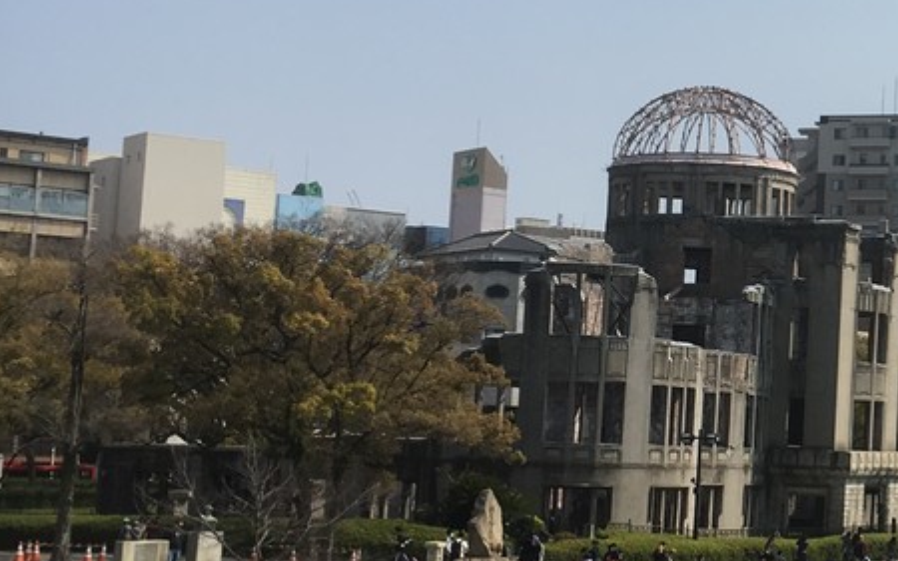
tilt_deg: +6.1
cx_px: 1094
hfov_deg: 23.0
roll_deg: -2.0
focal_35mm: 82
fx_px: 2006
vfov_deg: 15.9
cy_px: 248
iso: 25
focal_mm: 4.15
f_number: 2.2
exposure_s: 1/1876
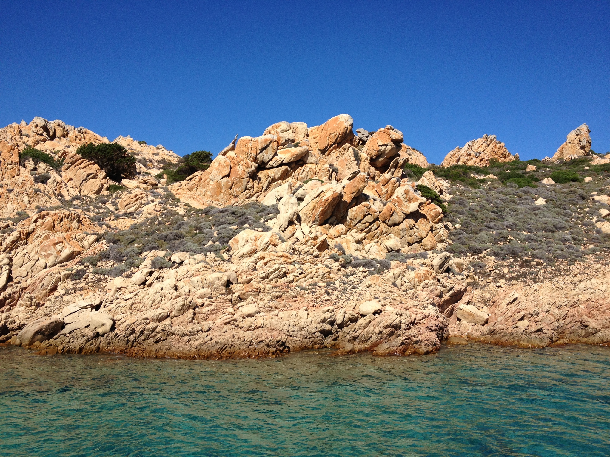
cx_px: 305
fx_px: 617
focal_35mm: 35
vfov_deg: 40.7
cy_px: 228
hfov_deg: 52.6
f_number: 2.4
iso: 64
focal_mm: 4.28
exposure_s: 1/2513
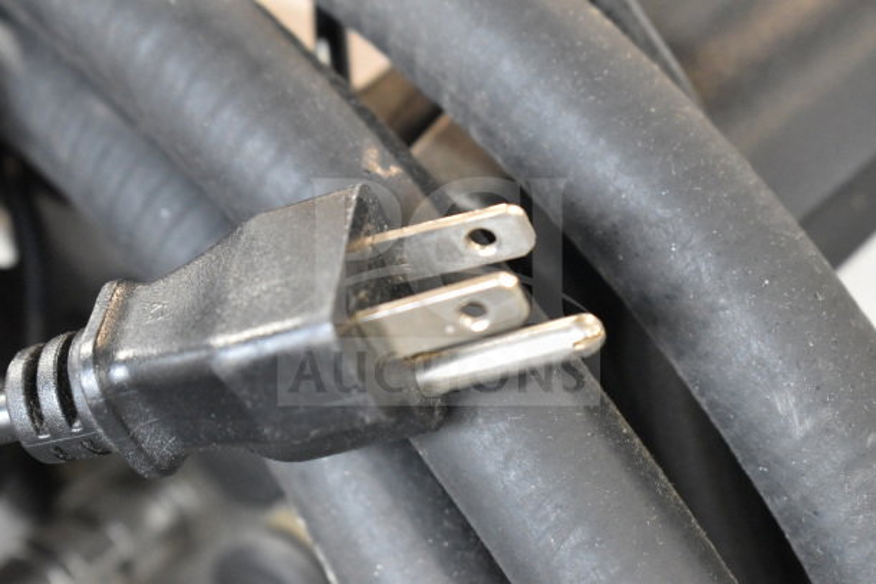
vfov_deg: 16.6
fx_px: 2008
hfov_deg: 24.6
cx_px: 438
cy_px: 292
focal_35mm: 82
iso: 6400
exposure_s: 1/200
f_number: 7.1
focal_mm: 55
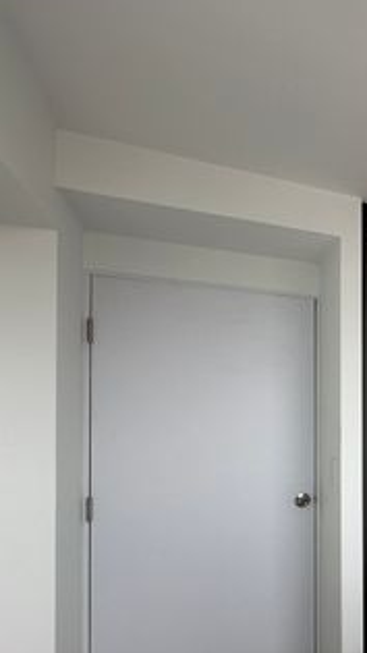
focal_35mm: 31
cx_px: 581
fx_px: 537
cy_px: 410
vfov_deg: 61.7
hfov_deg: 25.5
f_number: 2.2
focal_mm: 2.22
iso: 64
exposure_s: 1/120
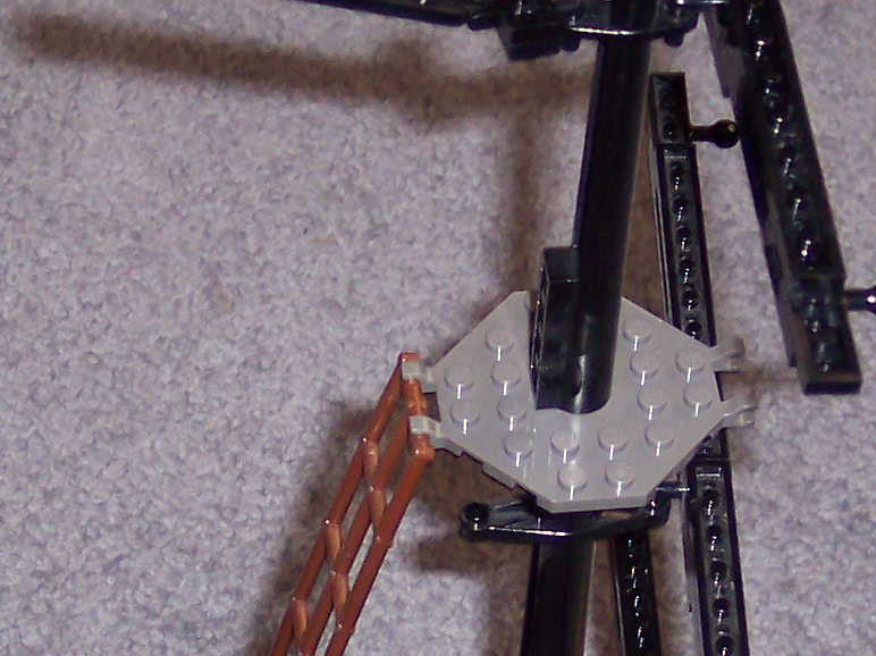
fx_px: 3212
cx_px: 320
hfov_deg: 15.5
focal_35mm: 127
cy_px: 563
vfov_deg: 11.6
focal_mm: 8
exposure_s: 1/30
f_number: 2.8
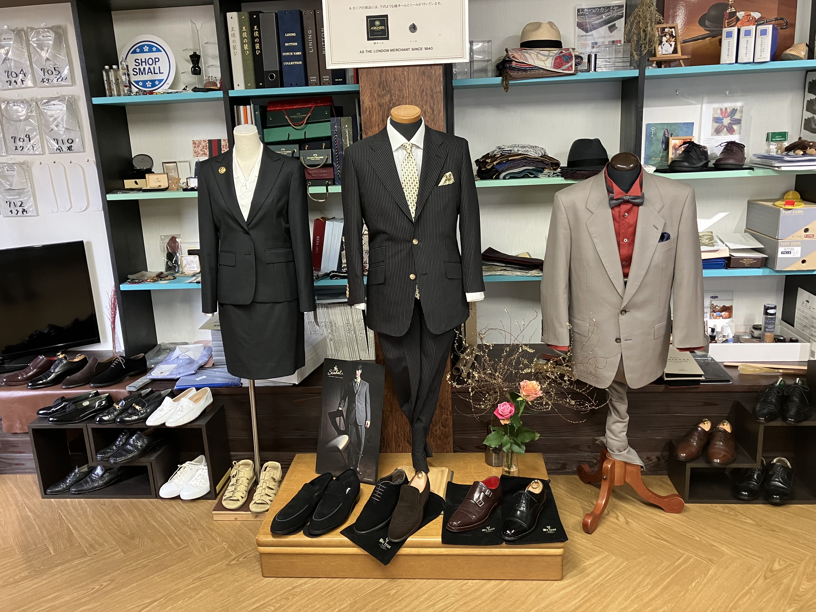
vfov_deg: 49.7
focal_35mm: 28
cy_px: 306
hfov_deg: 63.4
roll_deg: +1.2
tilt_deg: -14.6
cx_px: 408
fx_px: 660
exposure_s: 1/50
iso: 250
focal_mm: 3.99
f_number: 1.8
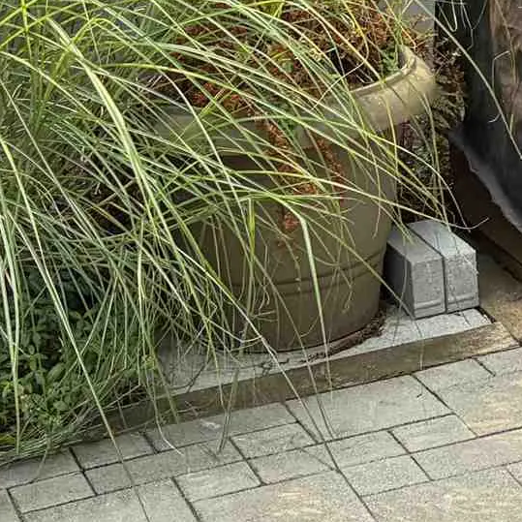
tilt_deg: -12.9
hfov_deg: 12.6
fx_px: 2235
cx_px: 820
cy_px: 21
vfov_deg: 13.2
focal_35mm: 131
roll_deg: +2.0
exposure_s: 1/482
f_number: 1.6
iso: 64
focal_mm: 5.96
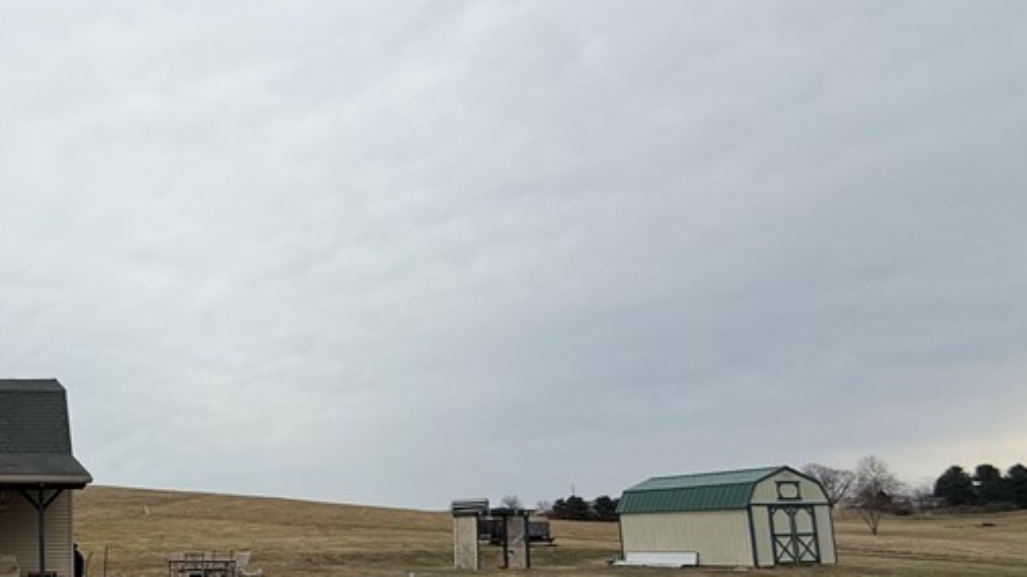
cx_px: 100
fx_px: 844
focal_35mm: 31
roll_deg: +1.1
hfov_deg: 54.4
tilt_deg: +7.9
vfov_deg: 36.7
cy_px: 440
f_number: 2.2
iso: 50
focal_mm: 2.22
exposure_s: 1/1745
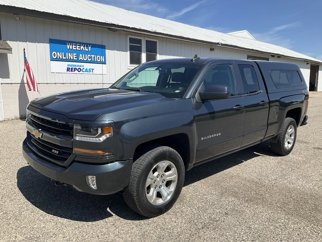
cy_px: 121
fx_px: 270
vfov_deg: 48.3
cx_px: 161
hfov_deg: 61.6
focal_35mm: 29
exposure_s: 1/2058
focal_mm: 3
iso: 25
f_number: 1.8
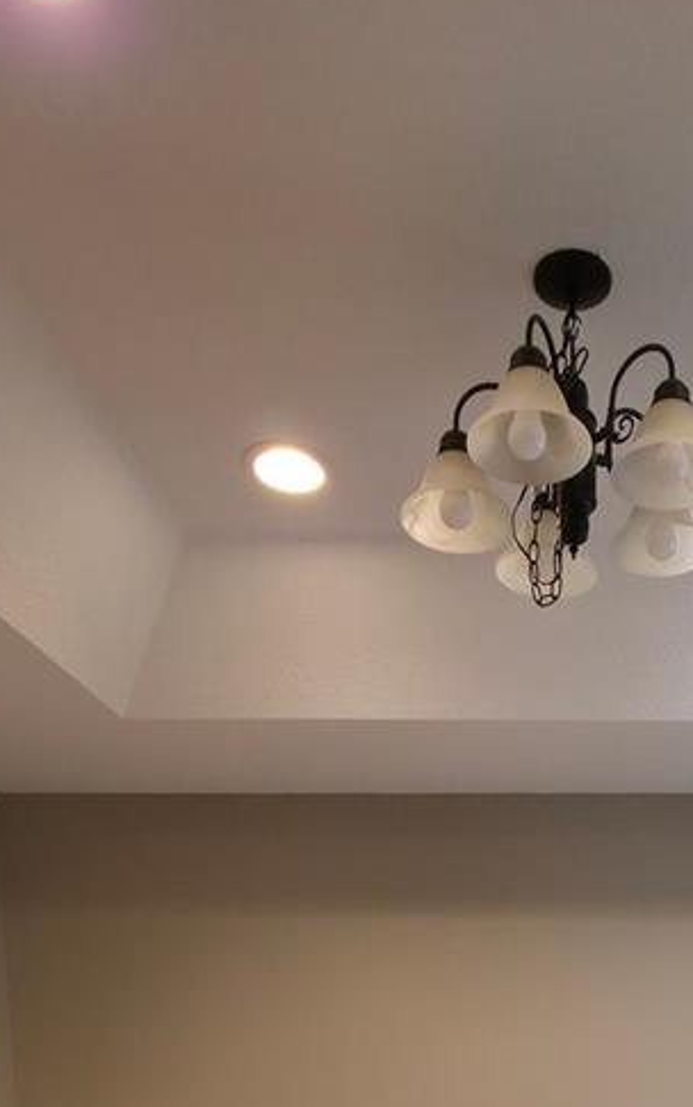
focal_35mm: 34
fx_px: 1027
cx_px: 595
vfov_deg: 42.2
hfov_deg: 35.5
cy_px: 1264
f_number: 1.9
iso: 80
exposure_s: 1/60
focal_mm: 2.2
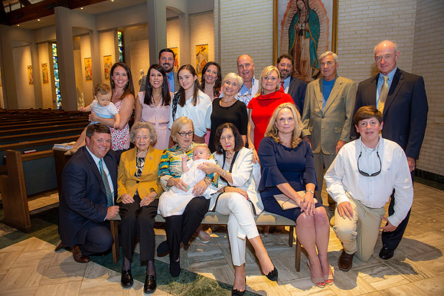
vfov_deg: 53.1
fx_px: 296
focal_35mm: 24
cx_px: 222
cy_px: 148
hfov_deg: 73.8
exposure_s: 1/100
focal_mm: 24
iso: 1000
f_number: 4
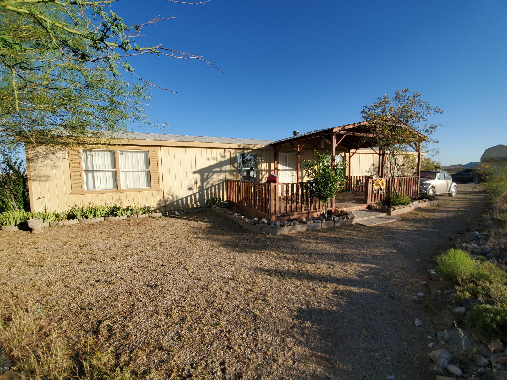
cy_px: 190
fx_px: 190
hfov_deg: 106.2
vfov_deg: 89.9
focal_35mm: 13
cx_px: 254
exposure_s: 1/873
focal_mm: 1.8
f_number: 2.2
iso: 50
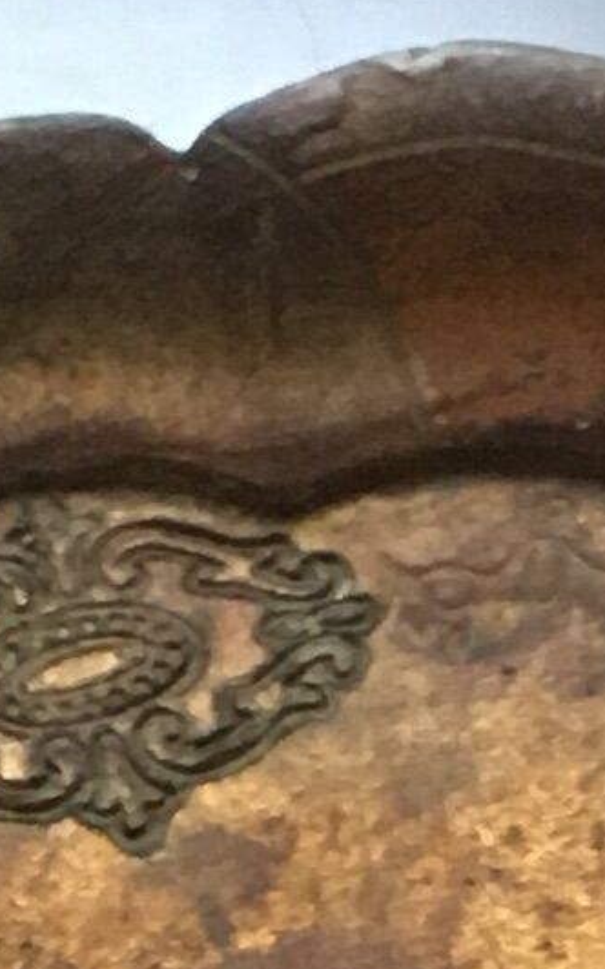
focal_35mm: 233
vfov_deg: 8.1
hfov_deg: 5.6
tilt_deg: -70.5
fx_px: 6153
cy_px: 2555
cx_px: 647
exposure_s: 1/10
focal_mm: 4.15
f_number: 2.2
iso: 80
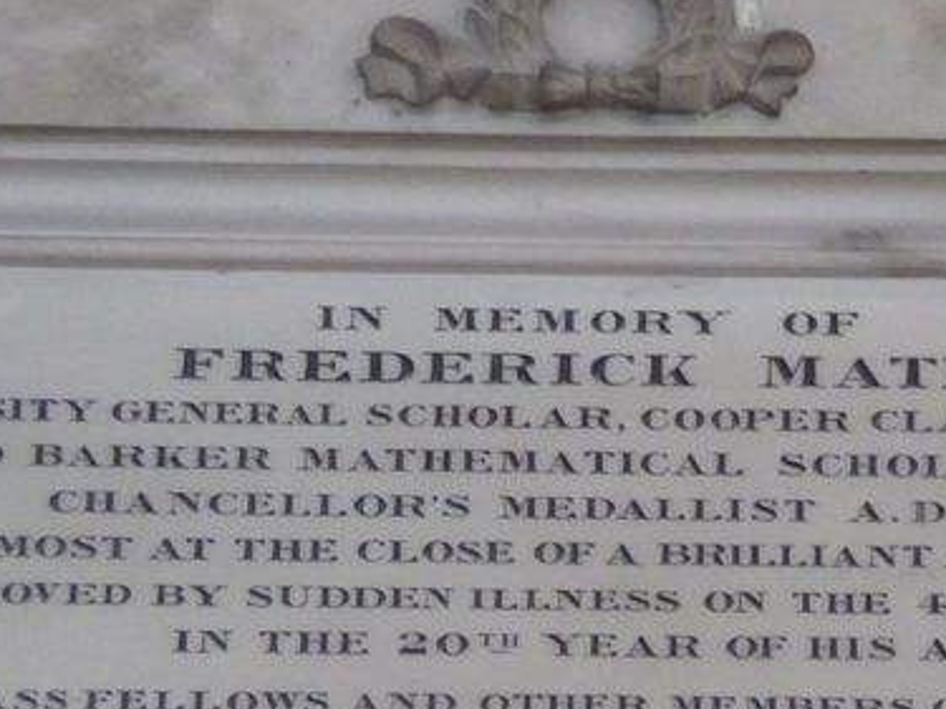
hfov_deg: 6.5
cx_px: 593
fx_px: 8332
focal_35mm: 305
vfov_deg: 4.9
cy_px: 616
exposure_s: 1/60
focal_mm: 25.6
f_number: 5.4
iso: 1600
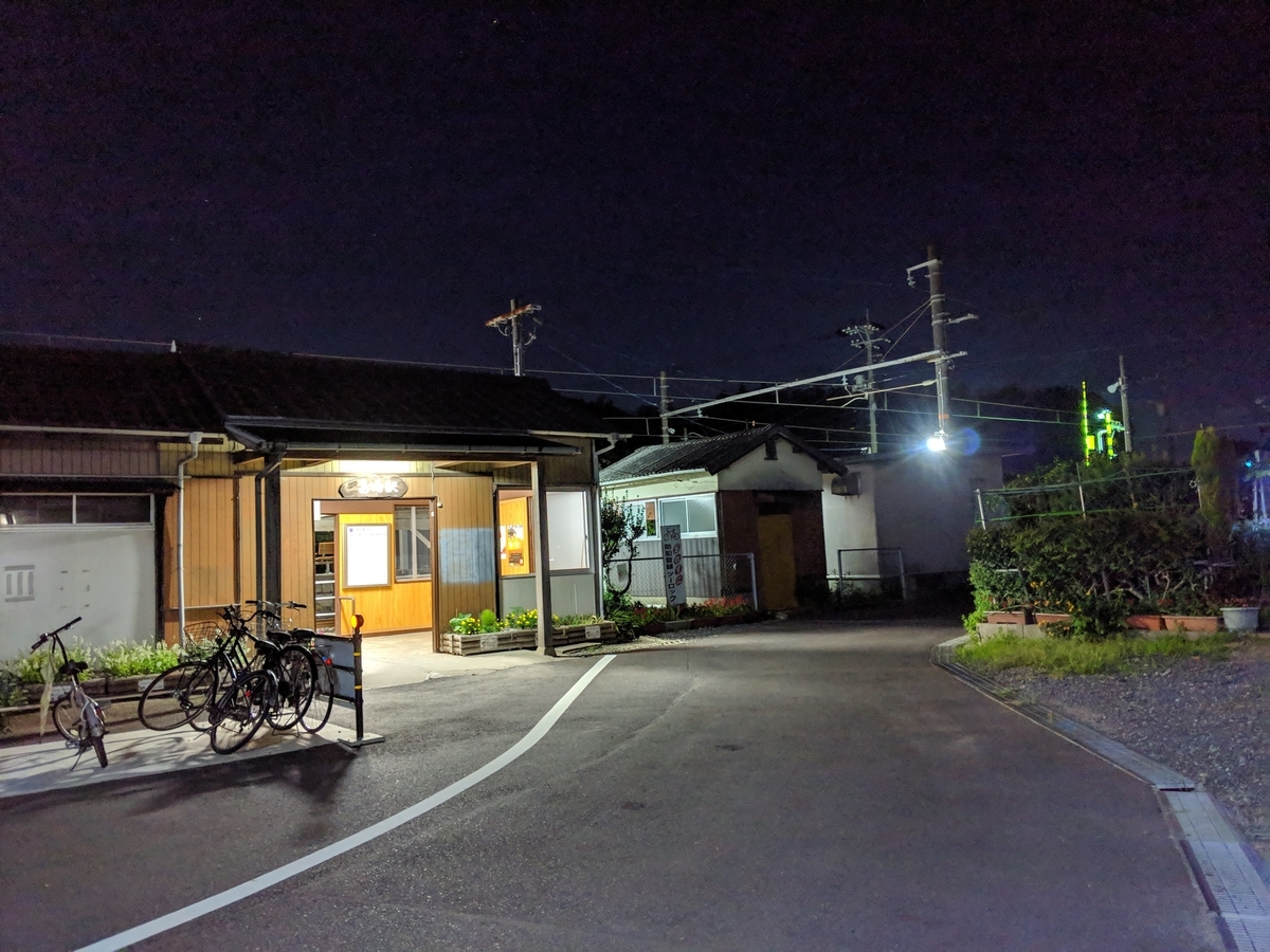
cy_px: 476
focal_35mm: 27
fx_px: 991
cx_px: 635
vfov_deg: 51.4
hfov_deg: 65.3
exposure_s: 1/9.23
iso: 355
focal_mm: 4.44
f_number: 1.8
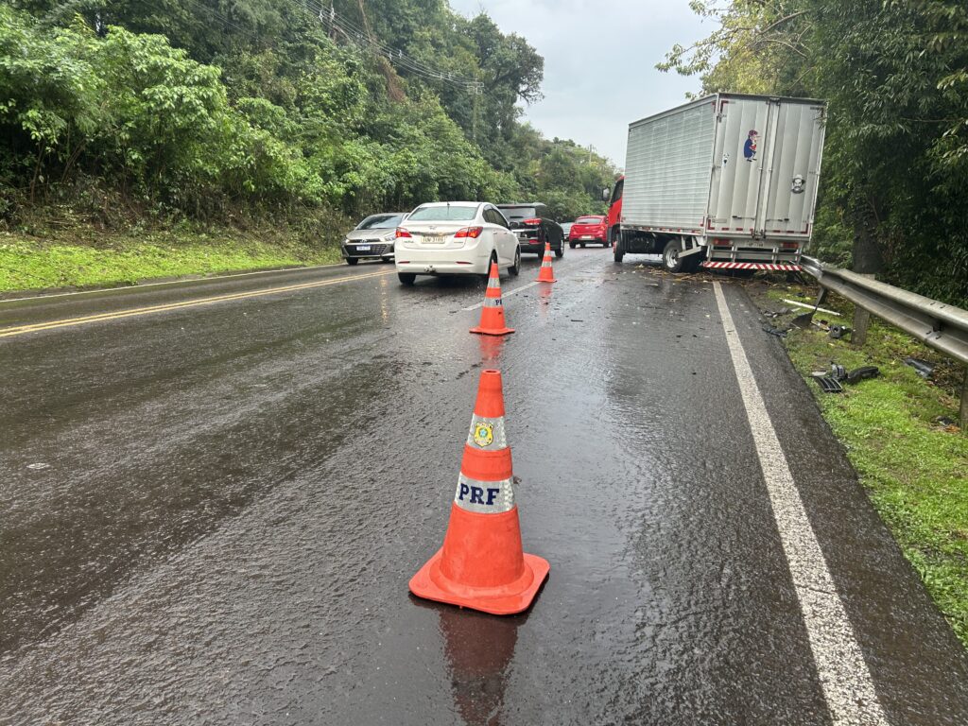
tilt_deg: -10.2
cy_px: 363
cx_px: 484
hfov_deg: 67.3
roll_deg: -0.8
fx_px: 727
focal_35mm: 26
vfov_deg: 53.1
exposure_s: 1/121
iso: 50
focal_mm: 5.7
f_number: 1.5
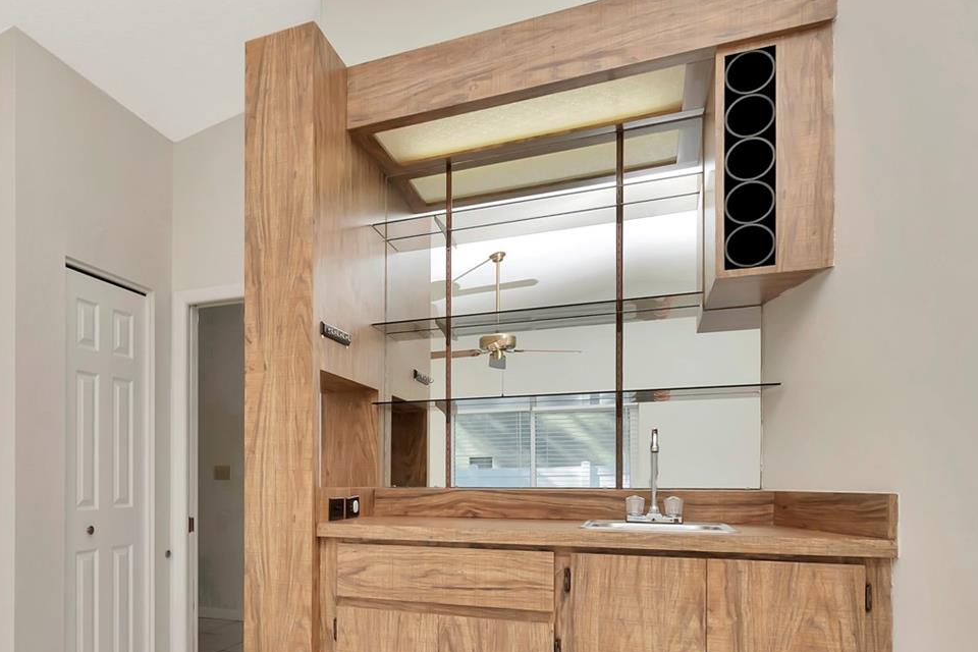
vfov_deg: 49.6
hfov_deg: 68.4
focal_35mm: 25
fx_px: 679
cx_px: 287
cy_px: 476
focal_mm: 10
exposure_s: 1/200
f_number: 10
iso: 500
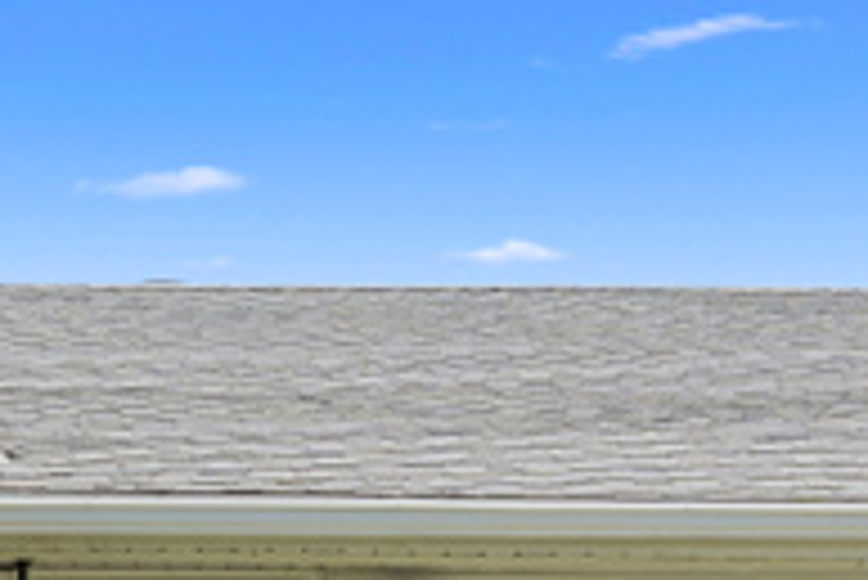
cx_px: 432
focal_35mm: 116
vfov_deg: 11.4
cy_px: 848
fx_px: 2799
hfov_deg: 17.6
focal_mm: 35
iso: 320
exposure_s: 1/400
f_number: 9
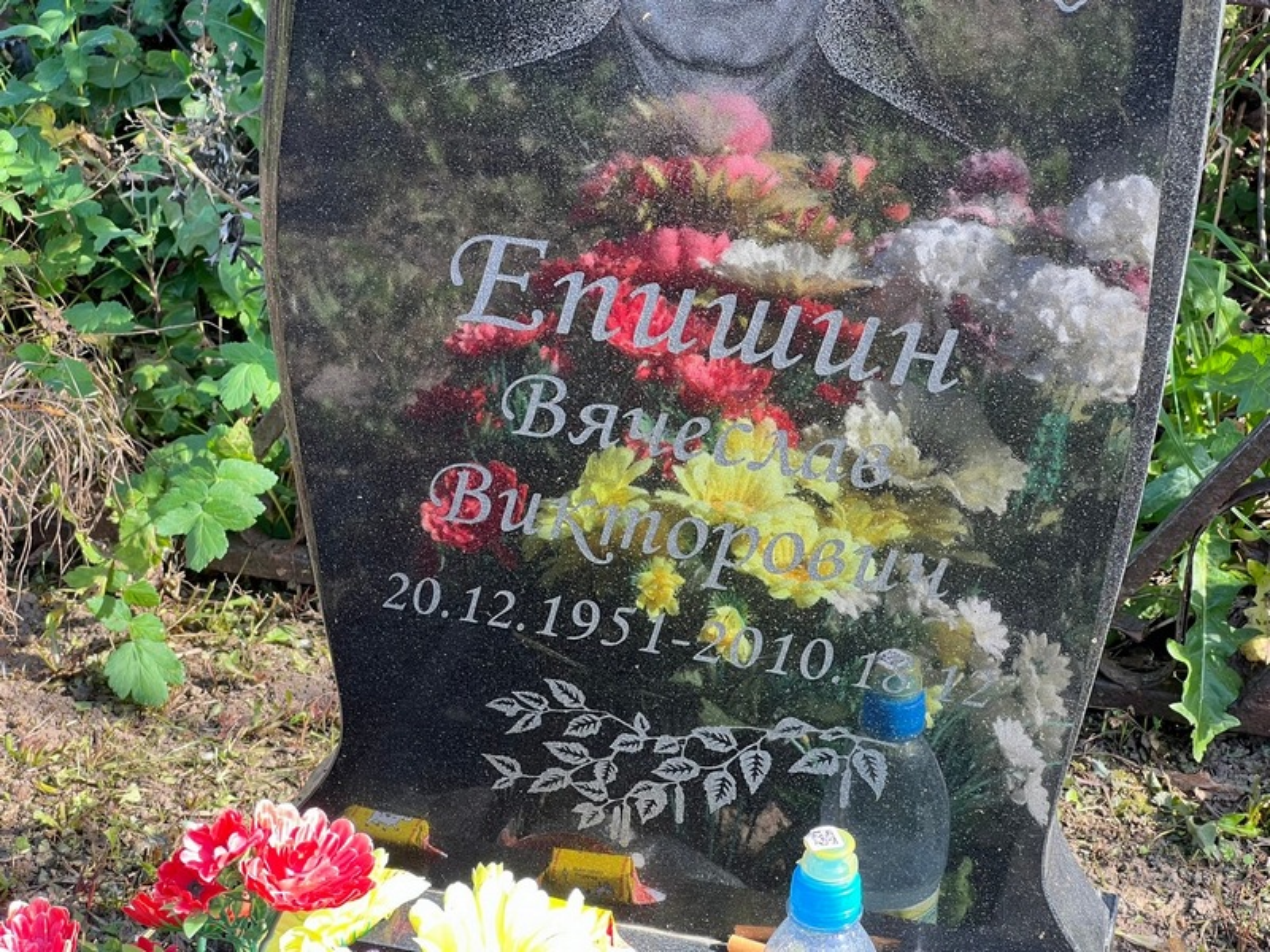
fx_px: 2825
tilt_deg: -30.0
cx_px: 635
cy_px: 476
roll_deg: +0.5
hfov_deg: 25.3
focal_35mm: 77
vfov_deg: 19.1
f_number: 2.8
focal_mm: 9
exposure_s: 1/99
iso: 50
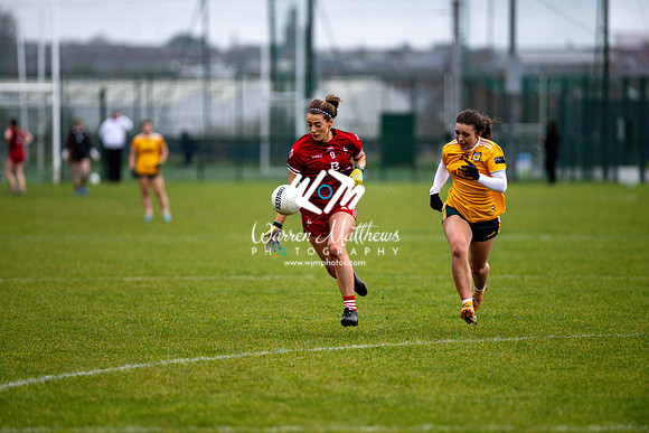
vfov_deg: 4.6
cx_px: 324
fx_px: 5409
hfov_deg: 6.9
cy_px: 216
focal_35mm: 300
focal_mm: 300
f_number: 2.8
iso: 1600
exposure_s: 1/640
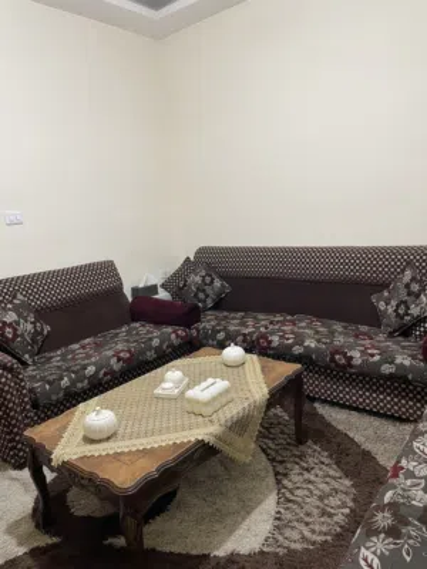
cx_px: 214
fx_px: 428
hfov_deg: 53.1
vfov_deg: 67.3
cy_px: 284
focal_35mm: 26
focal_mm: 4.2
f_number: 1.6
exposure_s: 1/50
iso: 200
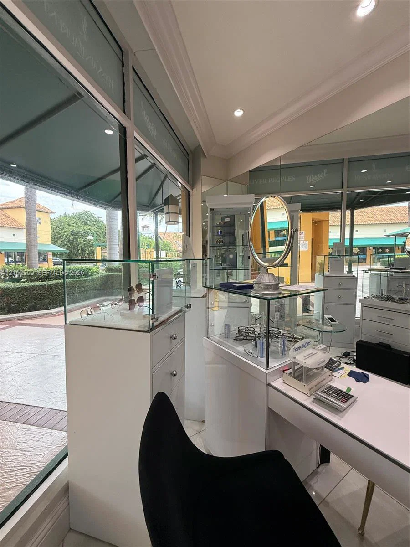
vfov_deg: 102.1
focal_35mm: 14
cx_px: 205
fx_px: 221
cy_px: 274
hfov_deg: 85.7
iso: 200
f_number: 2.2
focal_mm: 2.22
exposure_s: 1/120
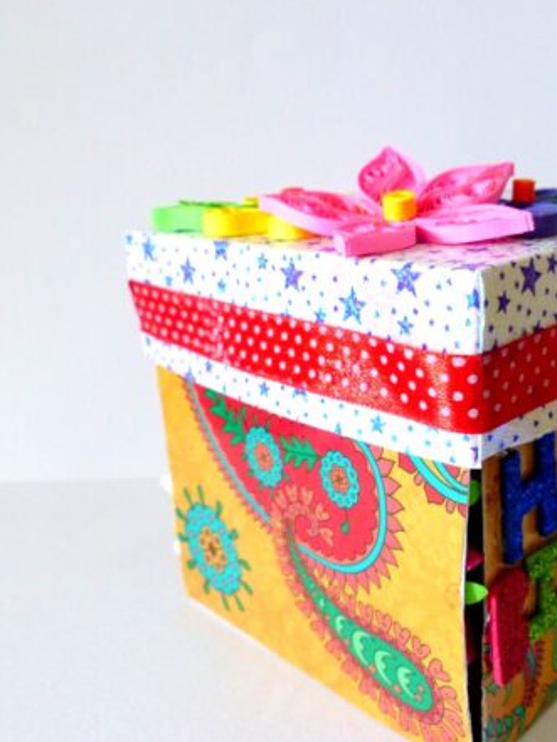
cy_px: 372
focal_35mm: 34
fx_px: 729
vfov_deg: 53.9
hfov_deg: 40.5
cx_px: 422
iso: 400
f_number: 2.8
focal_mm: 4.5
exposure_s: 1/50
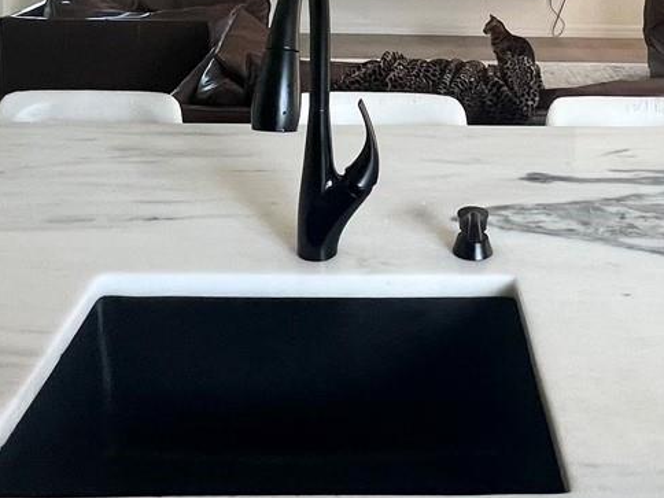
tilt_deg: -1.8
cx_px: 436
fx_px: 825
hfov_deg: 43.3
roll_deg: -1.0
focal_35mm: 43
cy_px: -137
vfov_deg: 28.2
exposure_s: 1/99
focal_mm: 1.57
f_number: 1.8
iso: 160
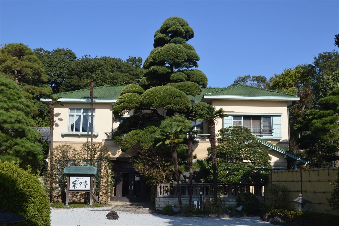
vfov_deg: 34.2
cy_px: 113
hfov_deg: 49.6
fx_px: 367
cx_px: 170
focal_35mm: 39
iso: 400
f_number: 11
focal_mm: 26
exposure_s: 1/500
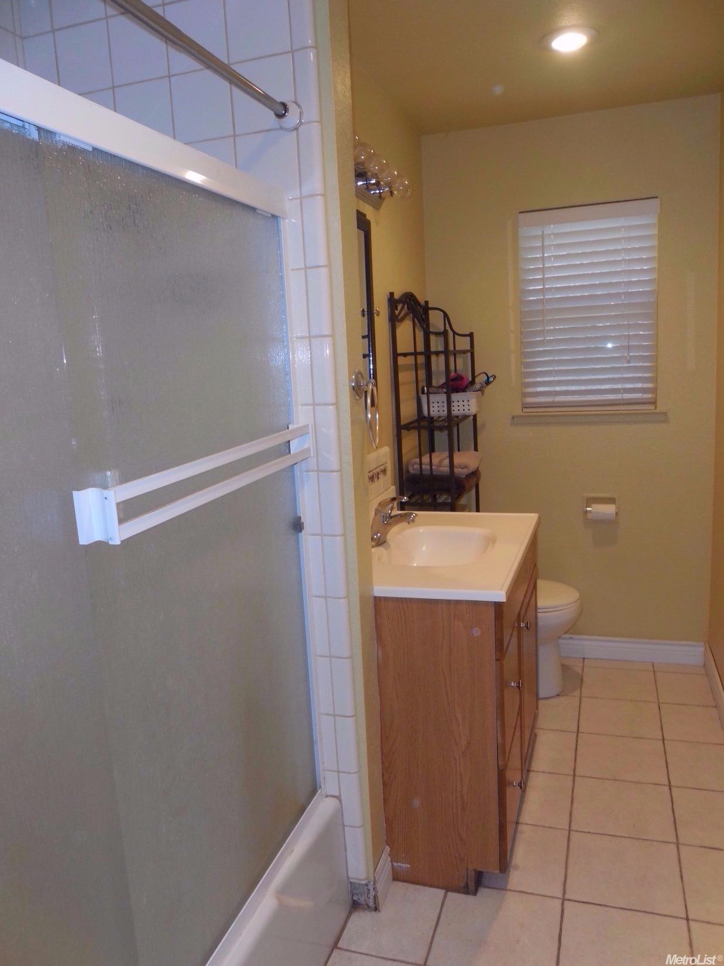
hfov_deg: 53.1
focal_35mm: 26
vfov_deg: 67.3
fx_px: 725
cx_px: 362
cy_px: 483
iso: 200
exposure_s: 1/25
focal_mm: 4.6
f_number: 3.5
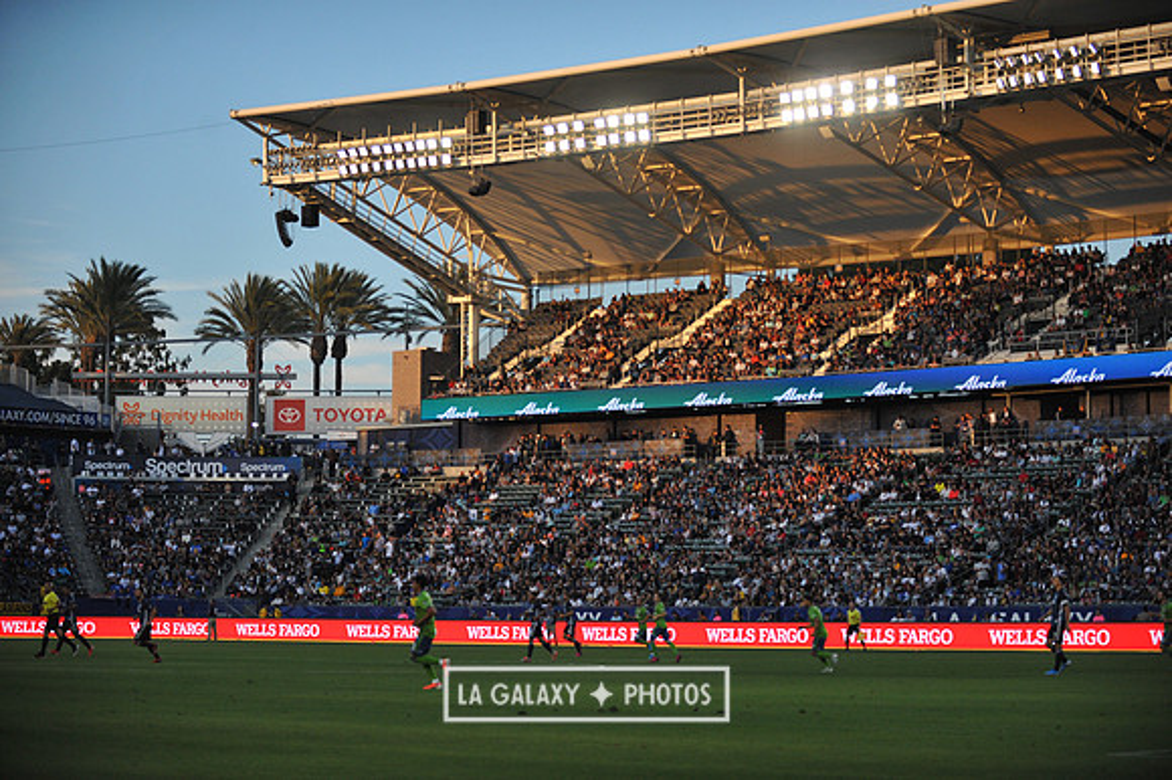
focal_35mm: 86
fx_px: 2798
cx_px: 586
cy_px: 390
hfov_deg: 23.7
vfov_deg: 15.9
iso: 1600
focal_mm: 86
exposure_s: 1/5000
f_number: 2.8
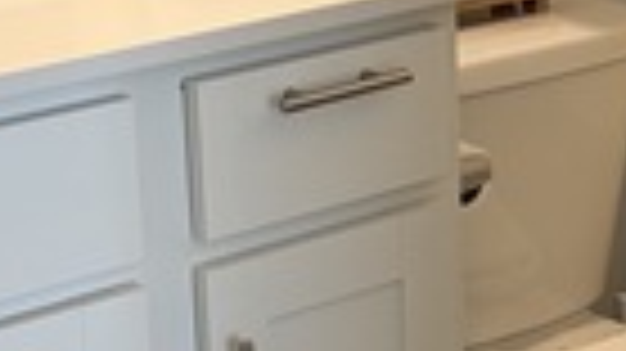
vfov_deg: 8.9
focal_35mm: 136
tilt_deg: -15.6
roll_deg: +2.2
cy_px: 128
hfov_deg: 15.7
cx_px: 500
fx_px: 2256
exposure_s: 1/60
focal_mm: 5.96
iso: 80
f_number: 1.6
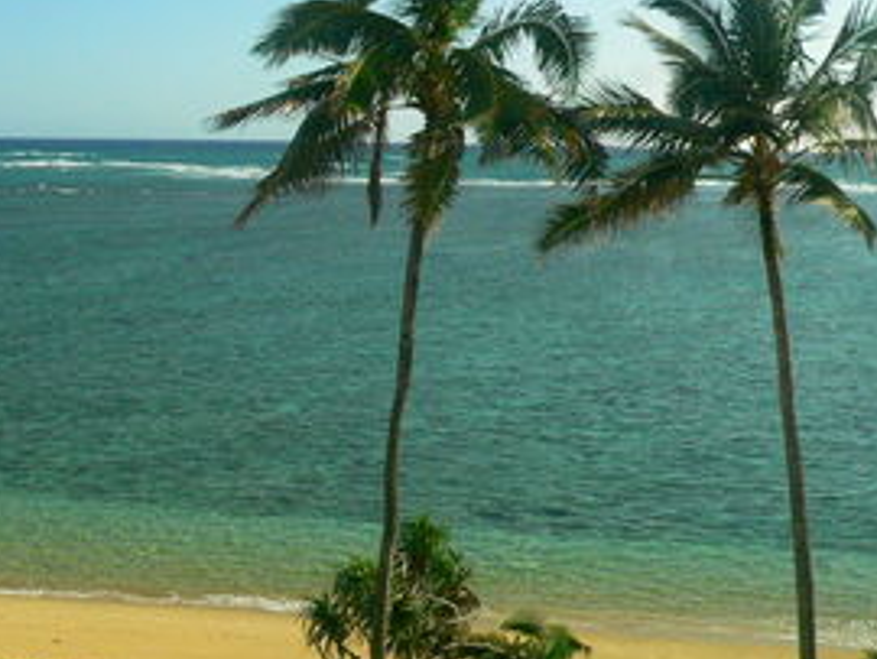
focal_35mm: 49
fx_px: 1243
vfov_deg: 29.6
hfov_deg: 38.8
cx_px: 364
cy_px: 263
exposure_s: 1/500
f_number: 5.2
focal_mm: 6
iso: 400
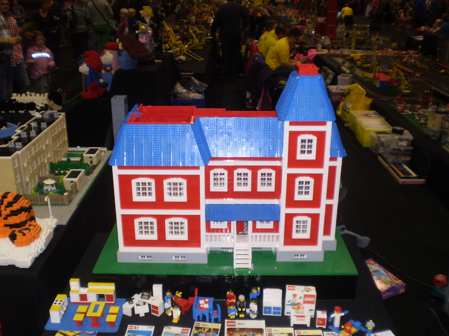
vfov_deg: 39.7
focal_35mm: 36
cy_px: 168
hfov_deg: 51.4
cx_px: 224
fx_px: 467
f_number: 3.1
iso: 125
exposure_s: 1/30
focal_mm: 6.3
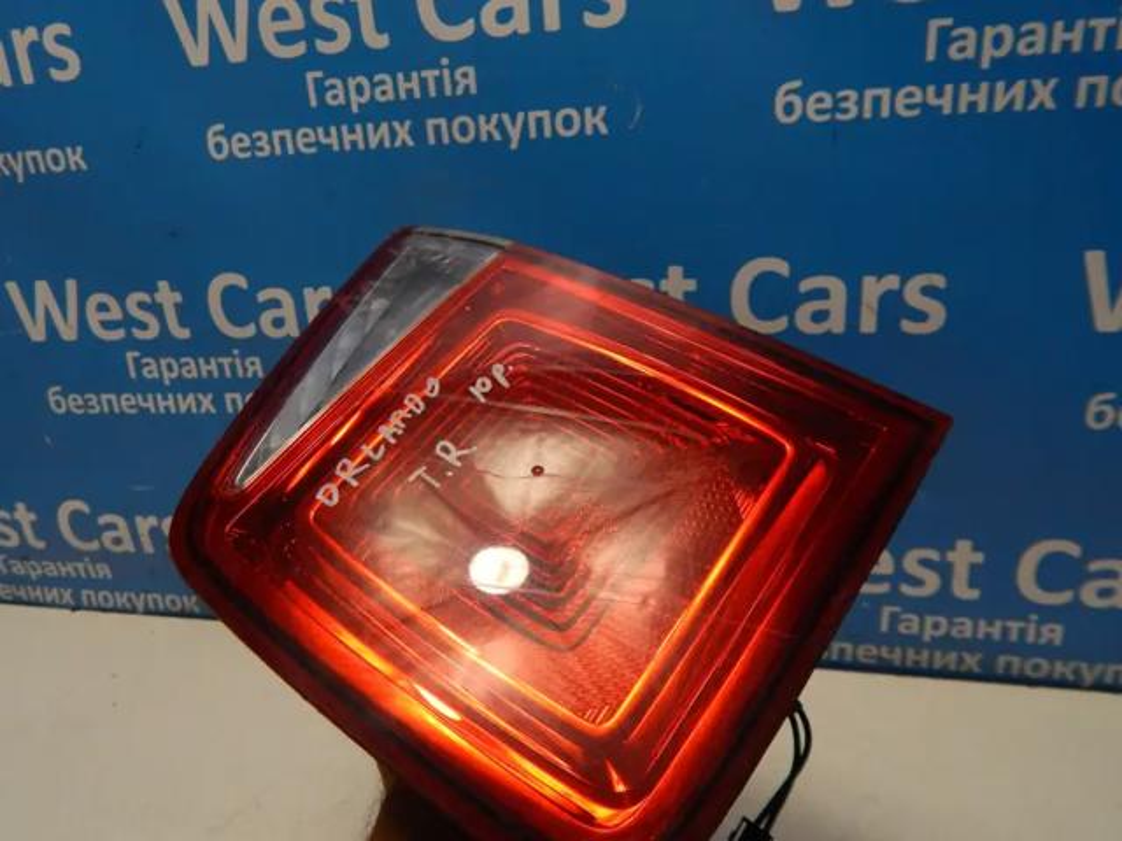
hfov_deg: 69.4
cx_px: 561
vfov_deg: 54.9
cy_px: 420
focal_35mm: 25
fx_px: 810
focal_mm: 4.5
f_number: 3.1
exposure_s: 1/160
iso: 400
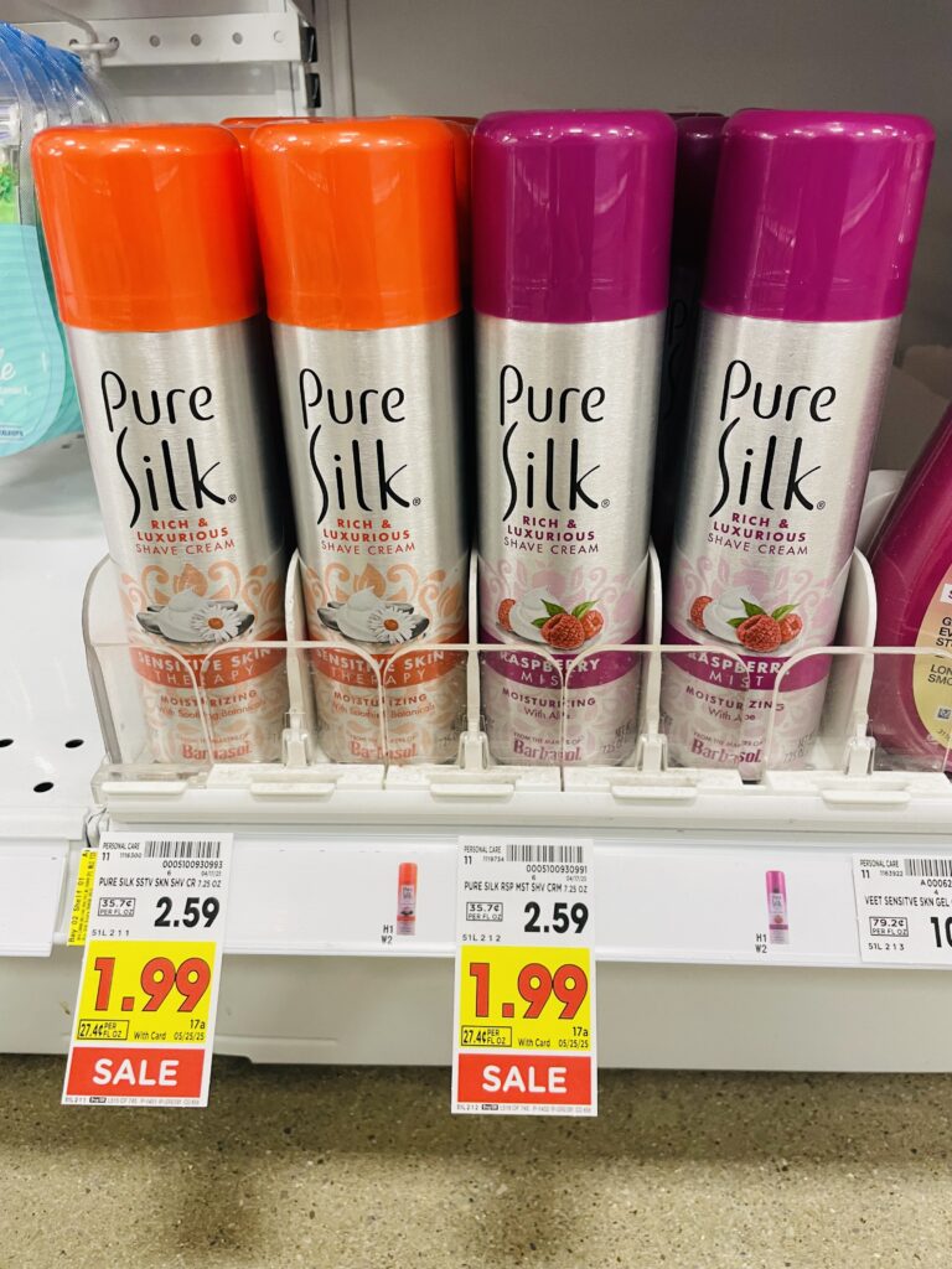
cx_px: 476
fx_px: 953
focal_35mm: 26
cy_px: 634
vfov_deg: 67.3
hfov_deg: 53.1
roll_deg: +1.5
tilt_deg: -27.3
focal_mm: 4.2
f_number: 1.6
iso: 100
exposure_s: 1/60
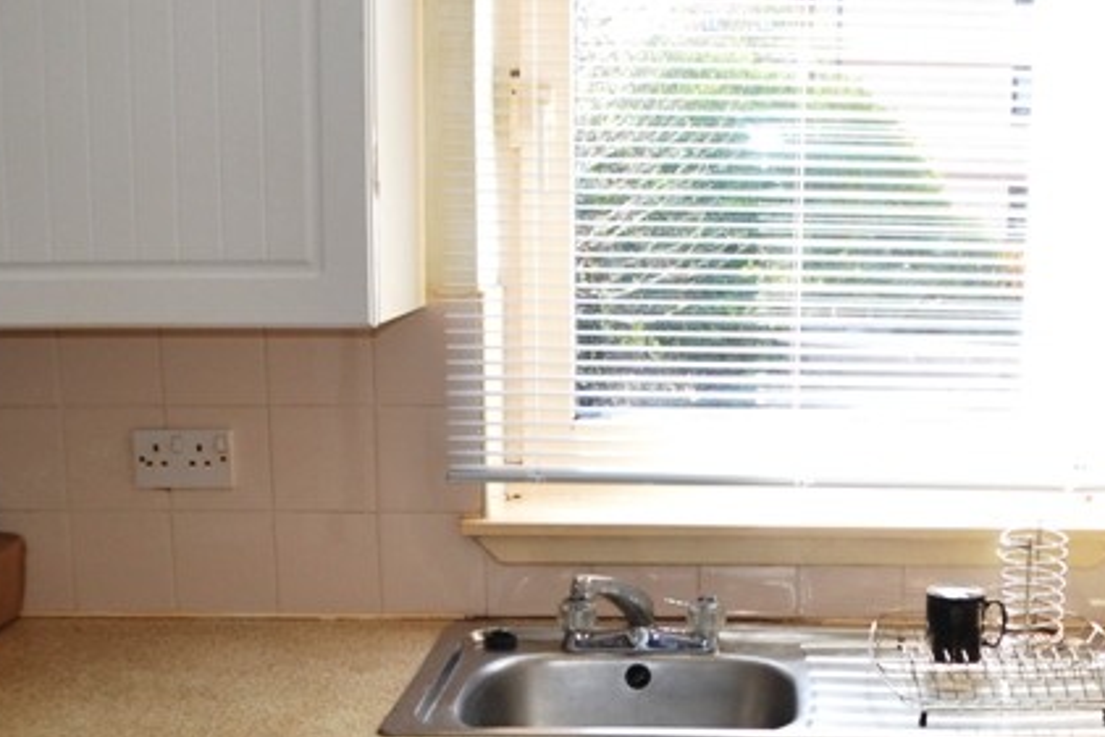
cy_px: 591
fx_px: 2241
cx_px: 801
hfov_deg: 27.4
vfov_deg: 18.5
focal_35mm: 73
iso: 320
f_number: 4
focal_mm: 20
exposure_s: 1/125
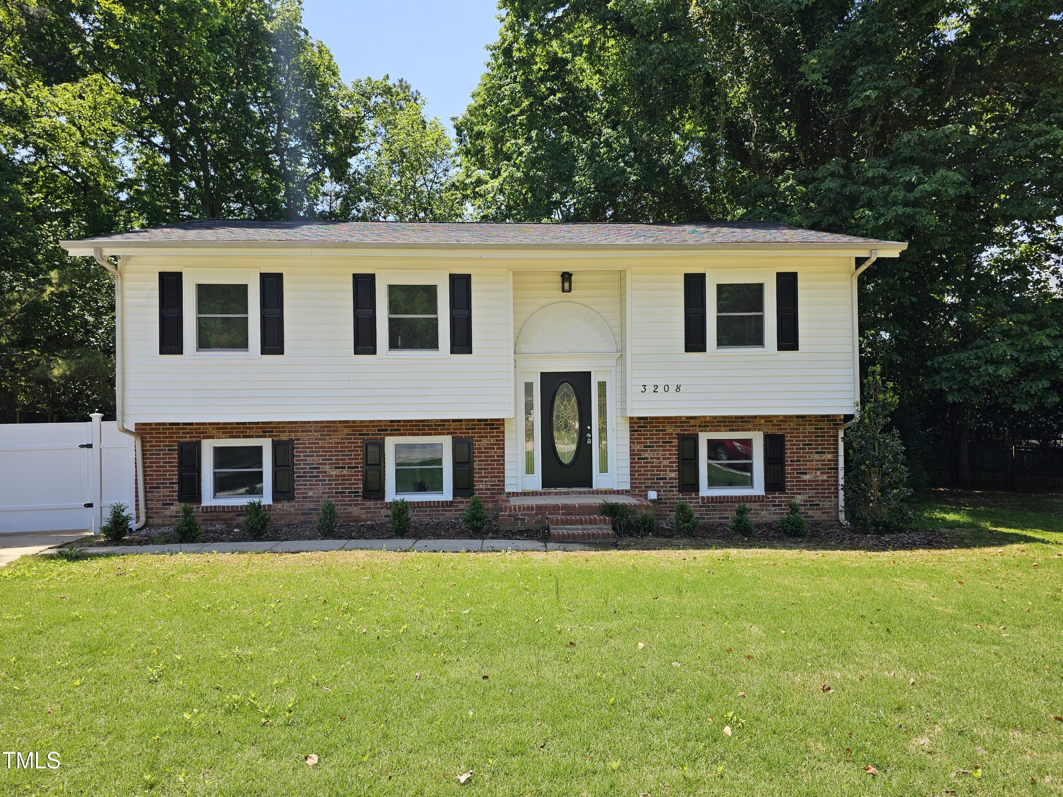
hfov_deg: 73.9
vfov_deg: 58.9
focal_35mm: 23
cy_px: 398
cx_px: 532
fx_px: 706
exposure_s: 1/382
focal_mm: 6.3
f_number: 1.7
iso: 10
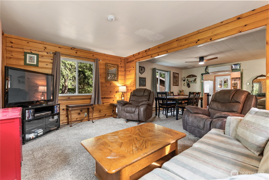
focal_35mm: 16
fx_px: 122
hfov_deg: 95.6
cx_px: 134
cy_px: 90
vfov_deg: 72.8
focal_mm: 16.3
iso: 400
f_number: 2.8
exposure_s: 1/15
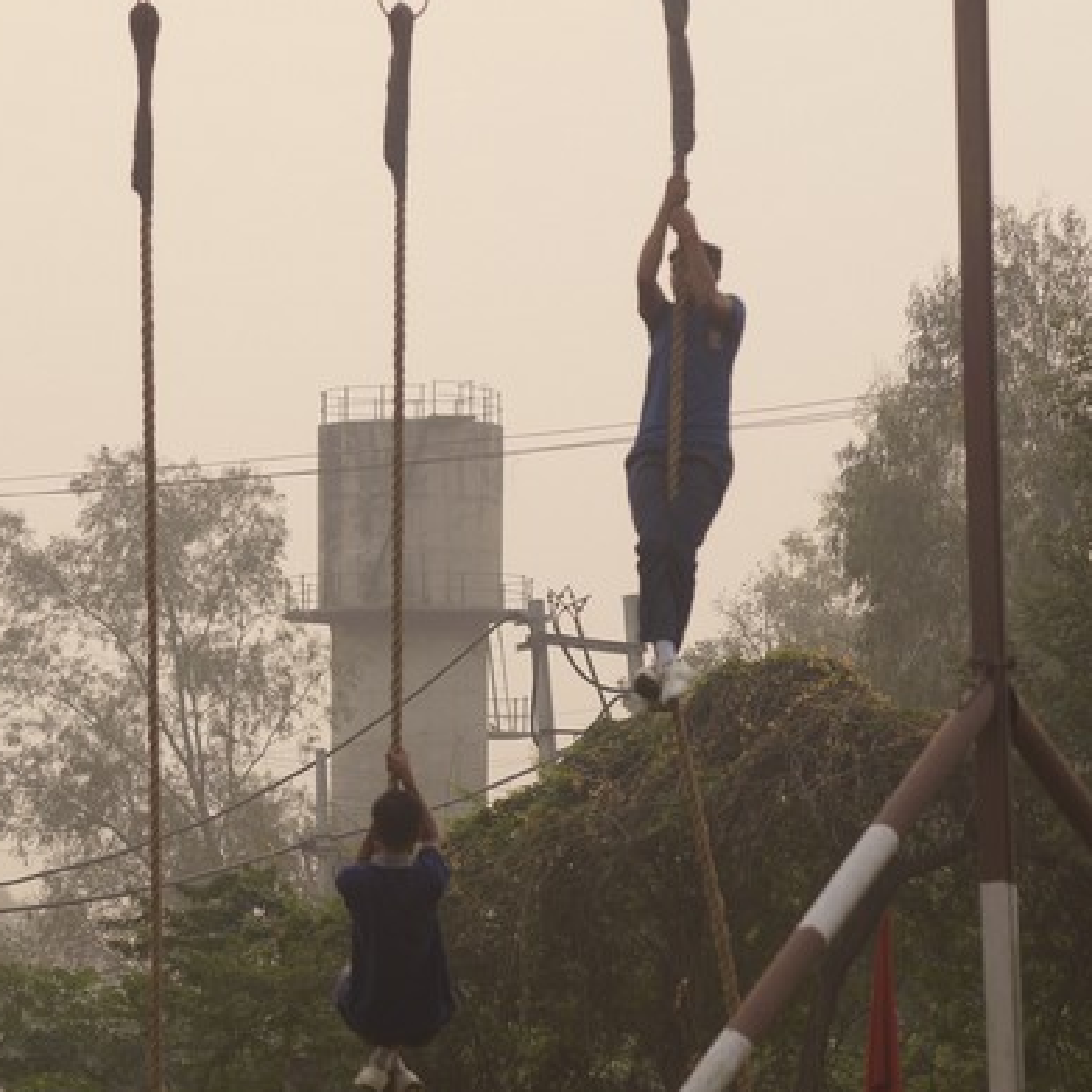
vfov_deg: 6.4
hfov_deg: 6.4
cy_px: 490
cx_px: 578
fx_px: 9779
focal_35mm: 274
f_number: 6.3
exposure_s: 1/160
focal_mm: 120
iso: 100
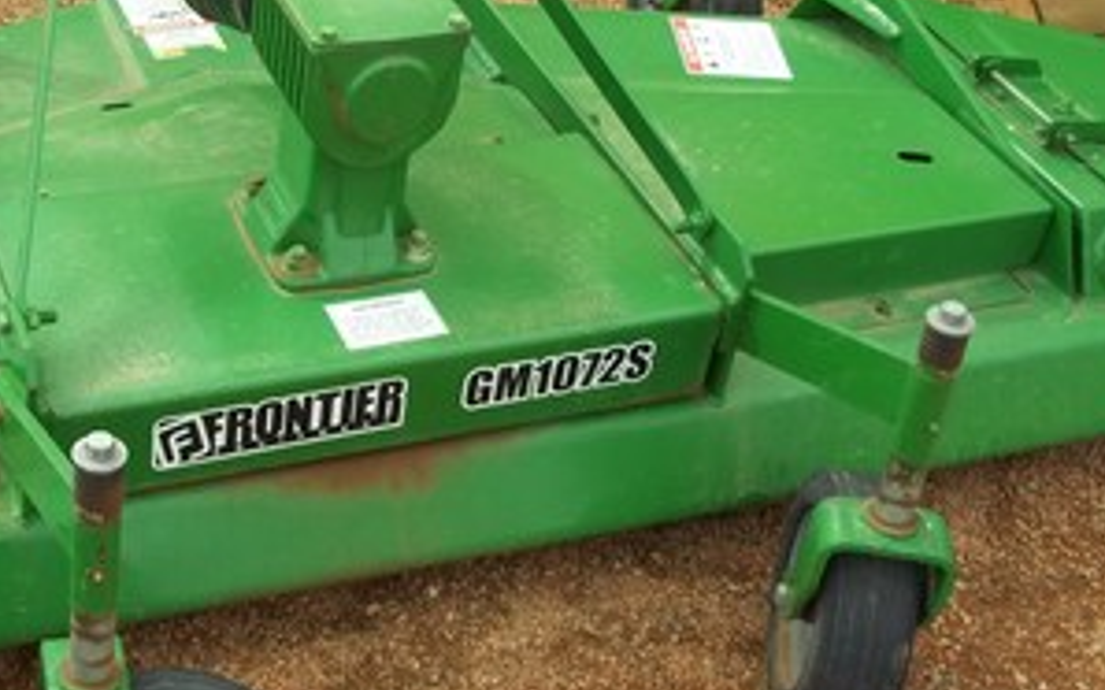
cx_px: 263
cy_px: 249
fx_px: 1866
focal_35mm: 62
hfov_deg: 32.3
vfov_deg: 20.9
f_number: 2.9
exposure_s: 1/400
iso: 64
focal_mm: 5.7
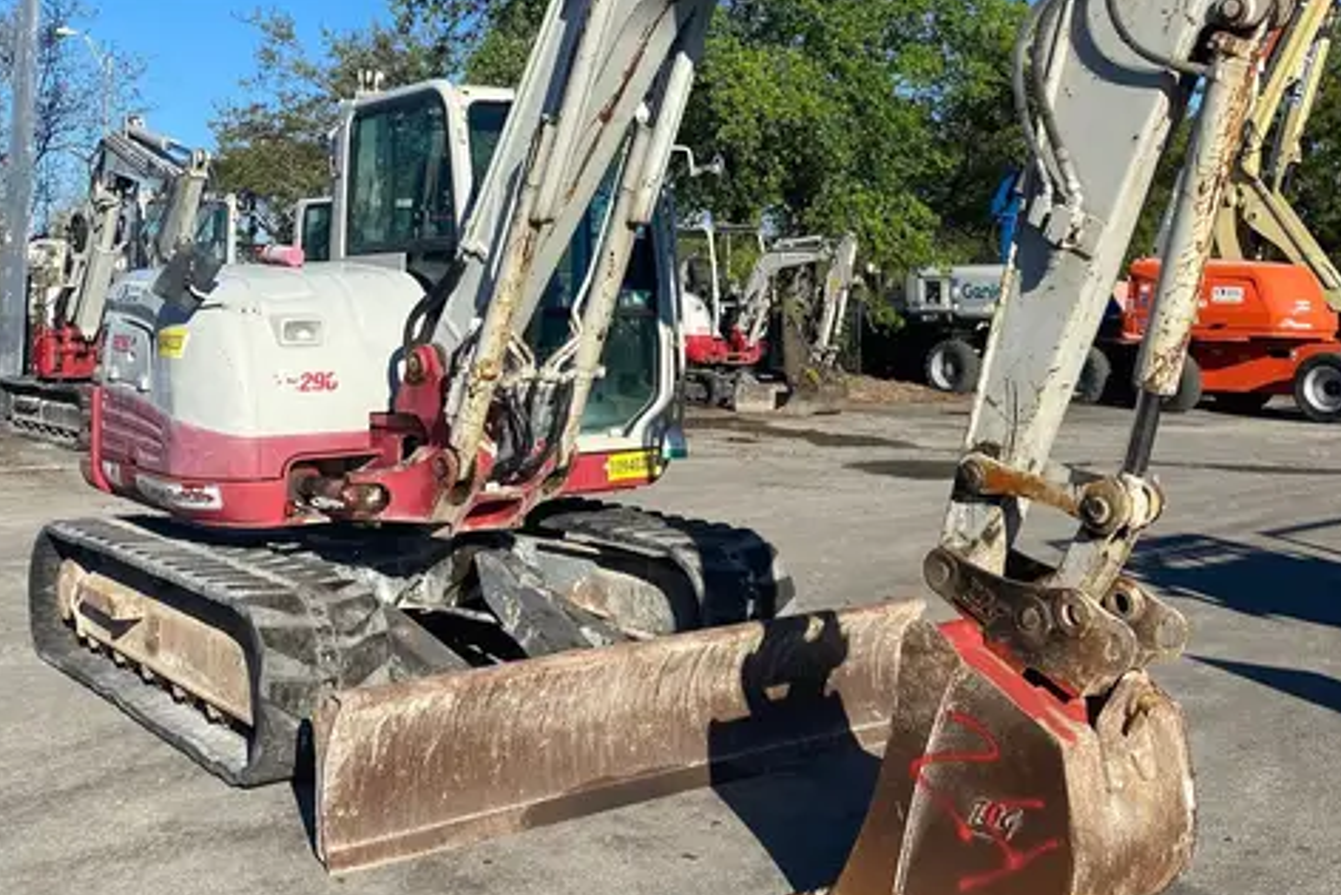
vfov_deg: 30.5
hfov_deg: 46.4
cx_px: 690
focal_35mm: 42
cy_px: 92
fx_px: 1565
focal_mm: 4.25
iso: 32
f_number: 1.8
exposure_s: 1/3205
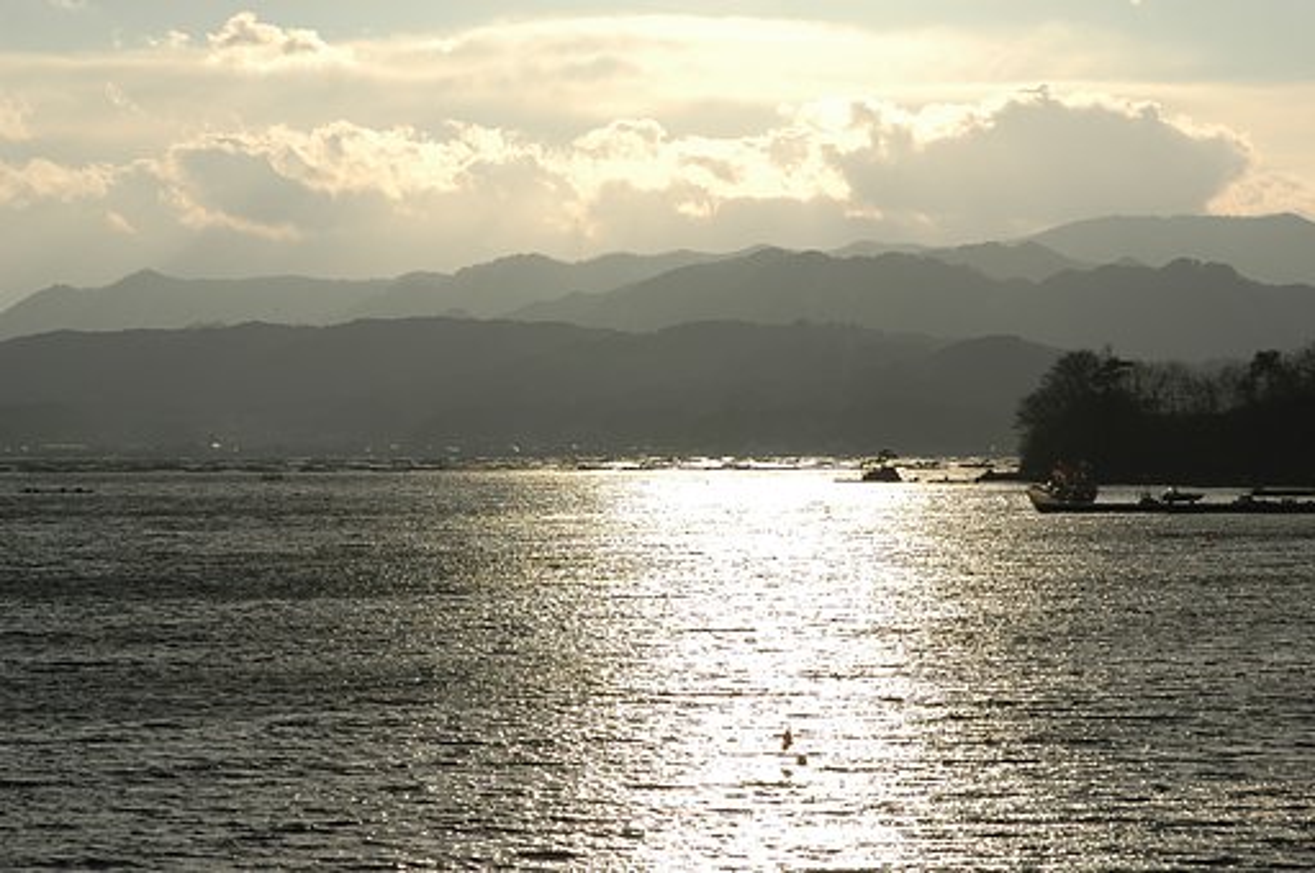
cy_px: 436
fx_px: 4104
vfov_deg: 12.1
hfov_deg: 18.2
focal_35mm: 112
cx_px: 658
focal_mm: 75
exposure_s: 1/2000
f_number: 6.3
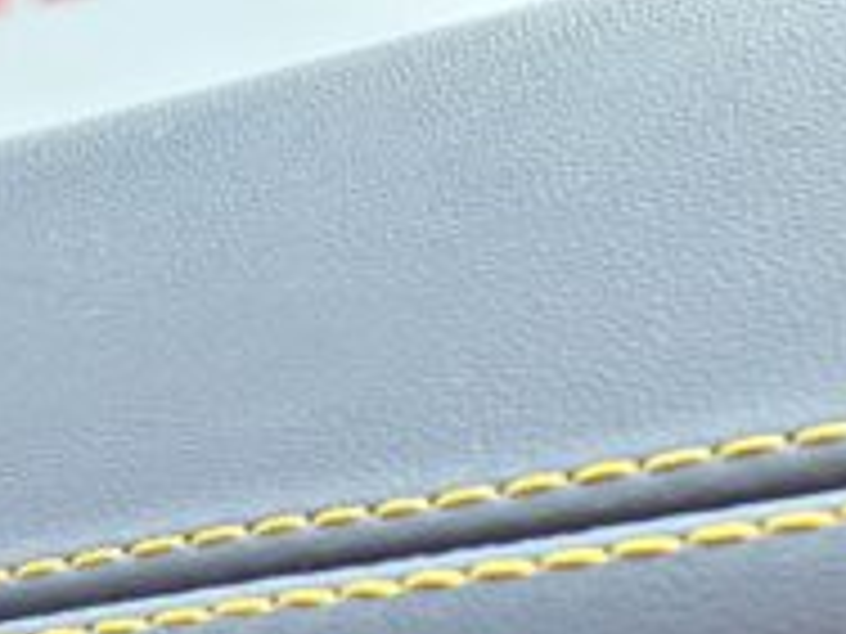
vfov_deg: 12.8
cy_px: 1344
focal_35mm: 98
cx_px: 1107
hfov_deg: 18.6
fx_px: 2395
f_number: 1.8
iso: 160
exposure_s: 1/100
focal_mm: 5.4
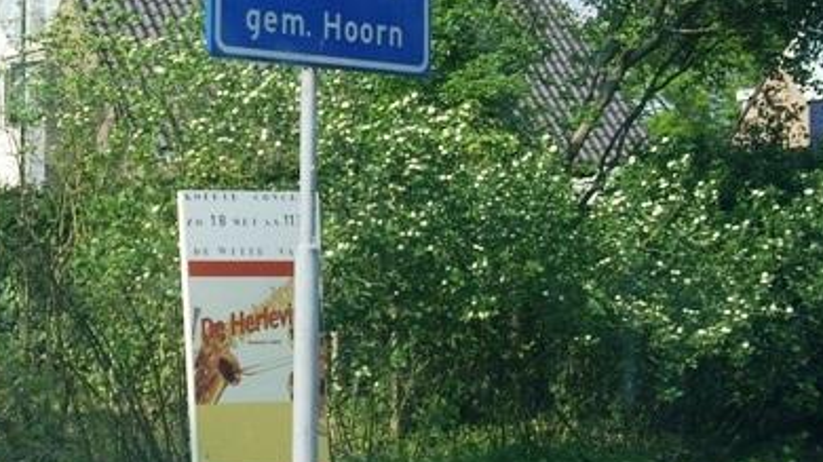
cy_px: 253
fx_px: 1483
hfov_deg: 30.5
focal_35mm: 68
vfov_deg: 17.7
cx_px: 209
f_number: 2.8
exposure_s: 1/500
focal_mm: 7.9
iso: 64
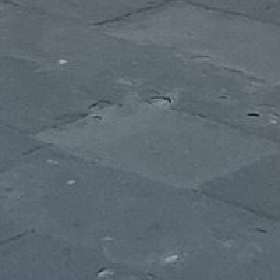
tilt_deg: +7.2
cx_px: 86
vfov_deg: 7.3
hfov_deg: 9.5
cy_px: -787
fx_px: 1675
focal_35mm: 183
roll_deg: -0.5
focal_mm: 5.7
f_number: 1.5
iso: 50
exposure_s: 1/611
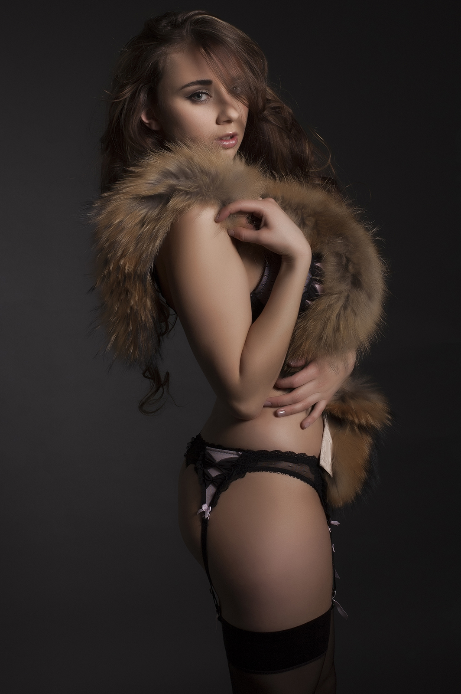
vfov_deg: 27.0
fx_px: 1443
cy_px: 347
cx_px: 230
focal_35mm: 75
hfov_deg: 18.2
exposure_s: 1/500
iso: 200
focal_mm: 50
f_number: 10
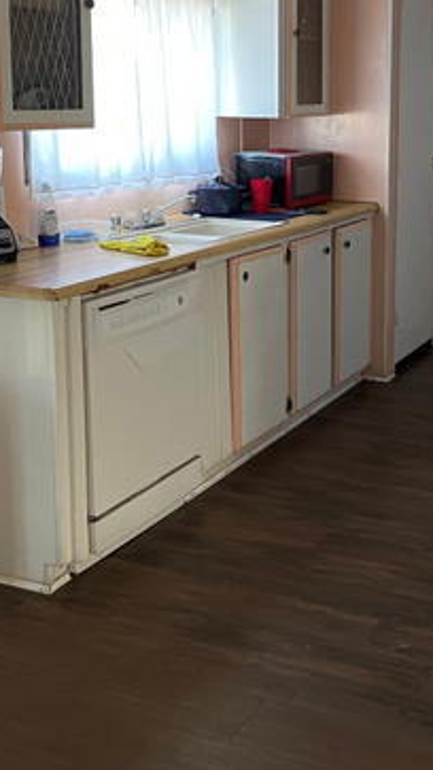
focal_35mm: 50
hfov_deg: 23.3
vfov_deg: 40.9
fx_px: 1021
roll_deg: -1.3
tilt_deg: -9.3
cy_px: 272
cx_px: 395
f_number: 1.6
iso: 320
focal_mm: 4.2
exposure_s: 1/60
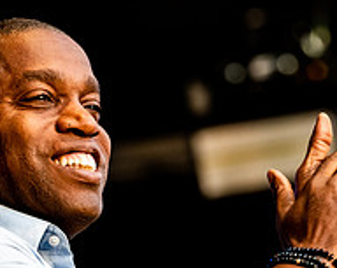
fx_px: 6563
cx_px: 104
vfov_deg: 2.3
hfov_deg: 2.9
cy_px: 252
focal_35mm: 659
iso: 1800
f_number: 4.5
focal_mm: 190
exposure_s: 1/500
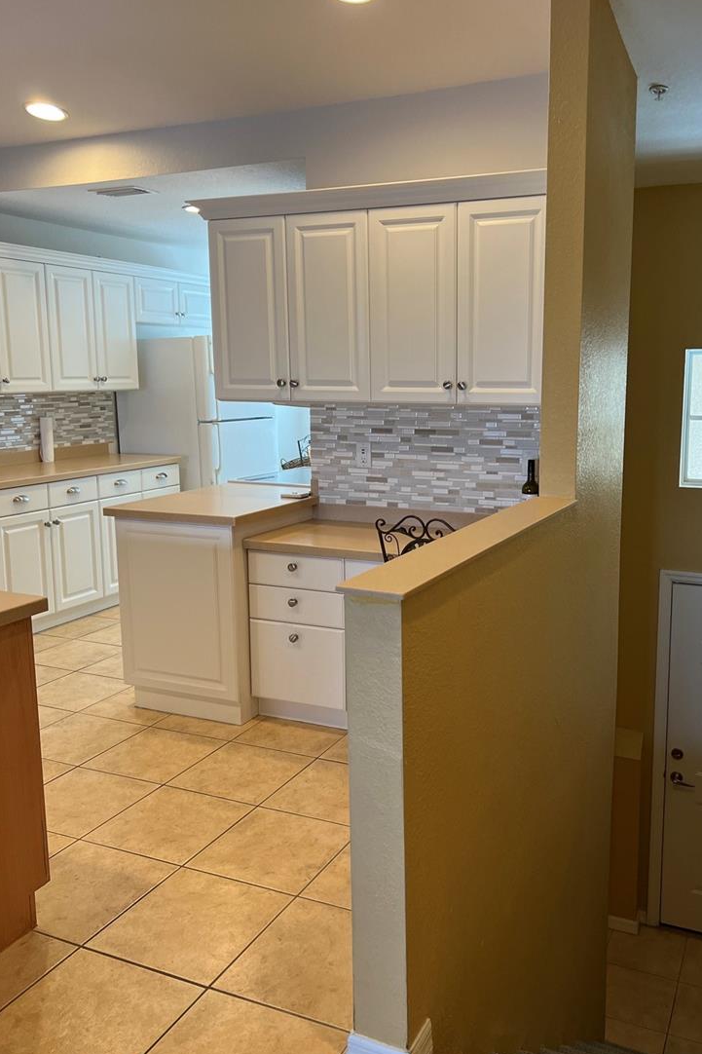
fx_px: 878
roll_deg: -2.1
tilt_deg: -4.5
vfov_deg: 61.9
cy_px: 499
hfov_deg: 43.3
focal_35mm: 30
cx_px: 432
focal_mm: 5.7
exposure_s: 1/120
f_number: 1.5
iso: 125
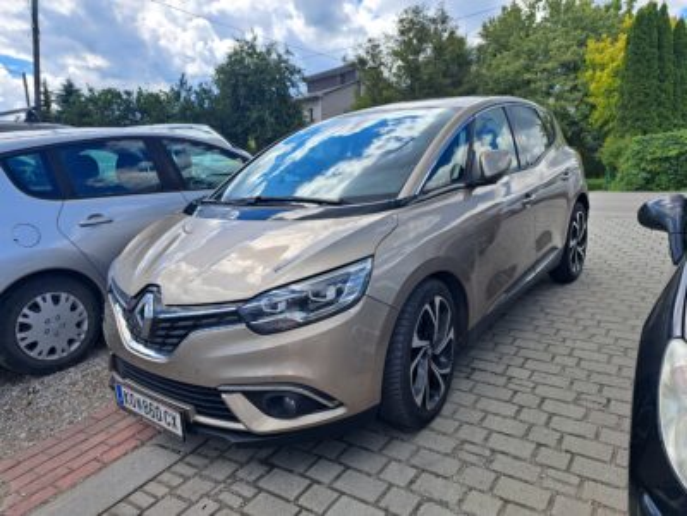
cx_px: 344
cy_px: 258
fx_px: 476
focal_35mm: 24
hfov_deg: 71.6
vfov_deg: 56.8
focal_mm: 5.23
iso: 50
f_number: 1.8
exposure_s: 1/705
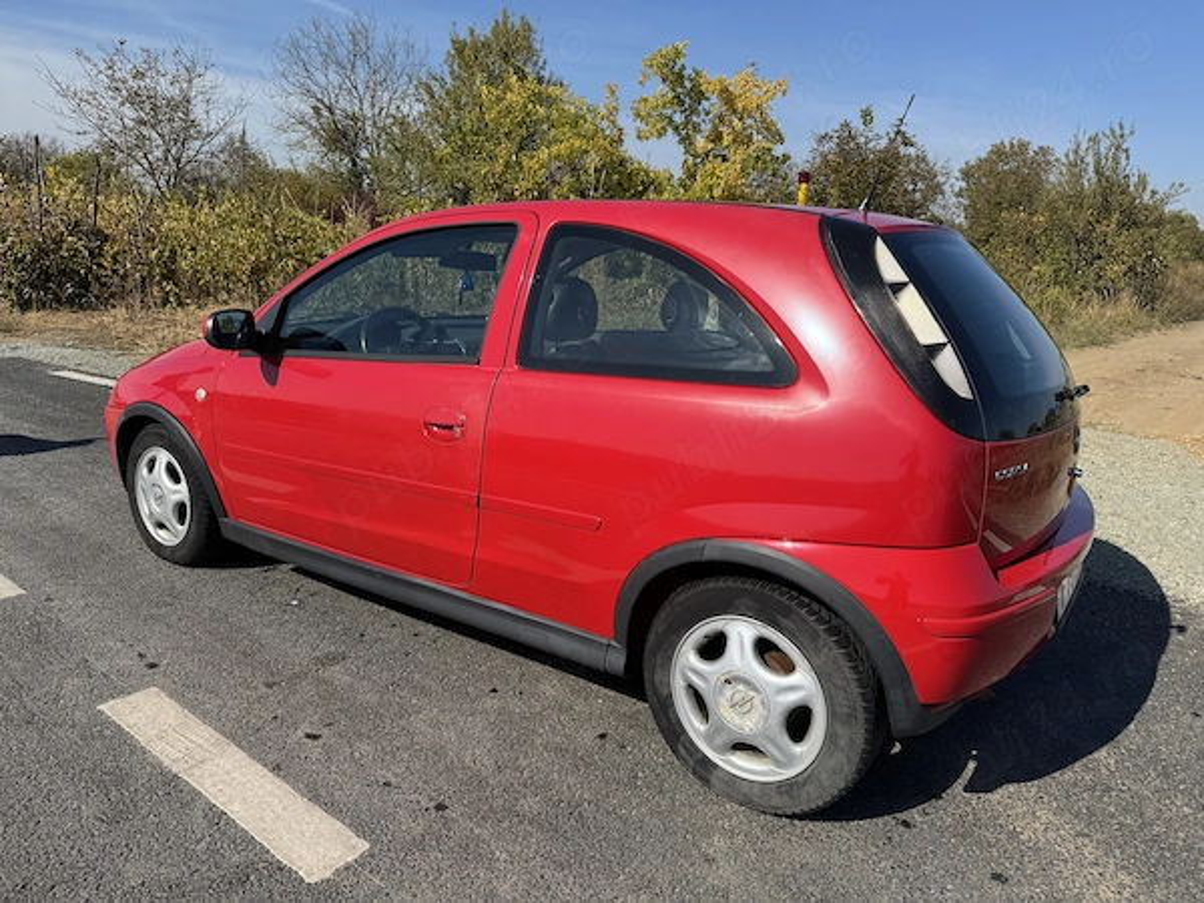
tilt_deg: -14.7
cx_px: 602
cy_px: 452
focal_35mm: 24
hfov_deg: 71.6
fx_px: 835
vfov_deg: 56.8
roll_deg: -1.7
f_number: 1.78
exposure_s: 1/3802
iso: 80
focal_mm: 6.76
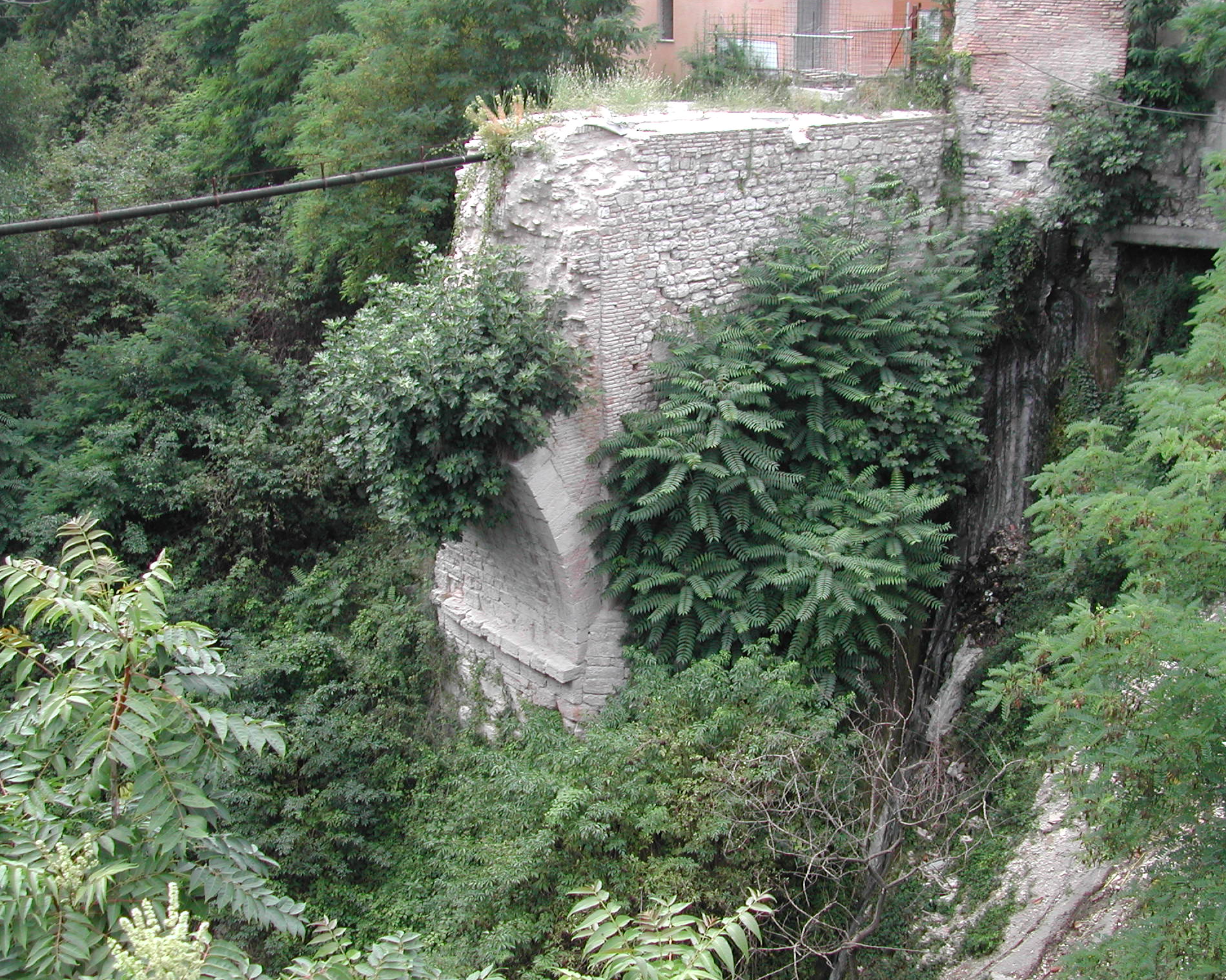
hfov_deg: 45.8
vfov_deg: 37.3
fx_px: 1451
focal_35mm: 40
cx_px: 640
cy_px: 492
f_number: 2.8
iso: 100
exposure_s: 1/246
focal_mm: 8
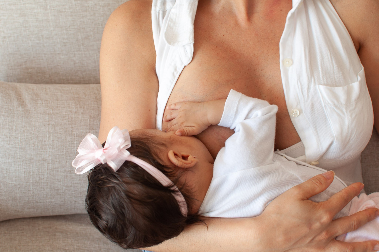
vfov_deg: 25.7
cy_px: 126
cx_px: 190
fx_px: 552
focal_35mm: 52
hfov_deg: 37.9
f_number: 5.6
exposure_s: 1/40
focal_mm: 35
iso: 320
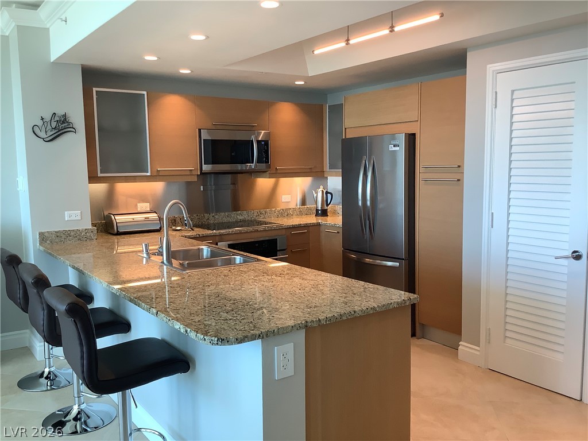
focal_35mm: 31
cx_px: 294
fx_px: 527
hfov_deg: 58.4
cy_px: 220
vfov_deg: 45.4
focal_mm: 3.3
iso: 80
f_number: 2.4
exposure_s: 1/60
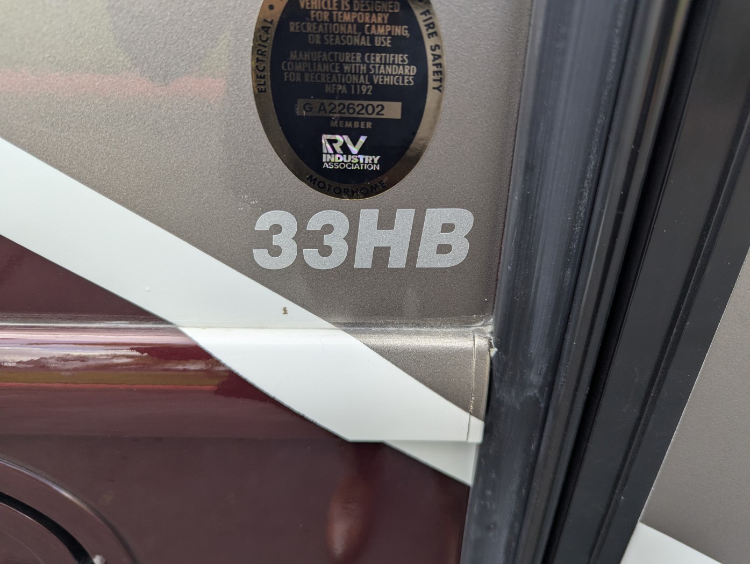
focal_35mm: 24
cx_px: 375
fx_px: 521
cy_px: 282
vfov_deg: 56.9
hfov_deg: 71.5
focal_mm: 6.81
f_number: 1.85
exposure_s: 1/341
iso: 47
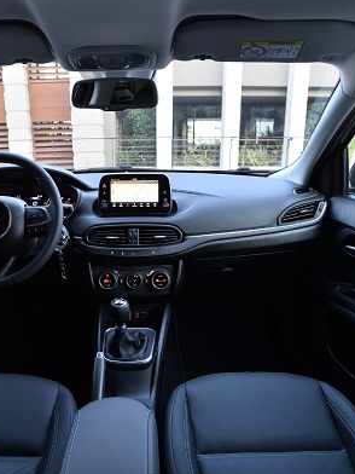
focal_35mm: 25
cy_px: 236
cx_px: 134
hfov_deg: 54.3
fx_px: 342
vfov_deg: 69.4
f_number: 5.6
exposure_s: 1/25
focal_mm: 17
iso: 200
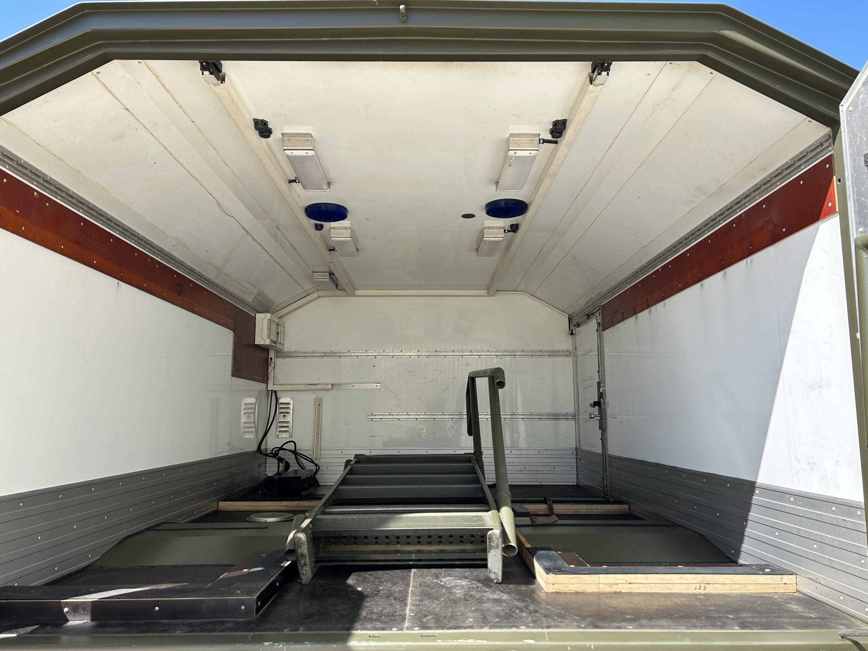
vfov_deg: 53.1
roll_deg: -1.9
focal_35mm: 26
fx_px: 652
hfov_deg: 67.3
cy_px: 326
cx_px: 434
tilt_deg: +7.4
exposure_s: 1/1468
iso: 50
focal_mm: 5.7
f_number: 1.5
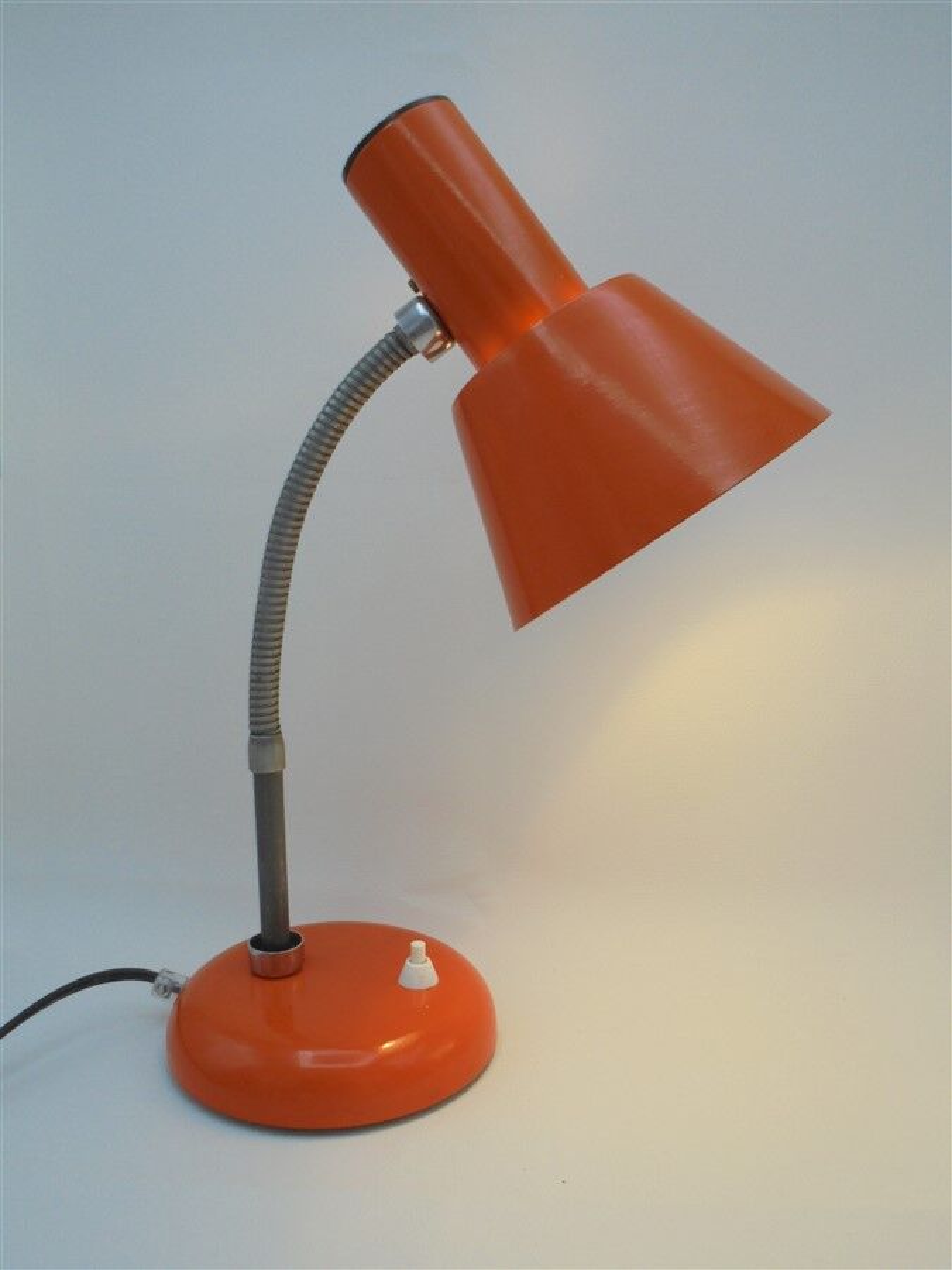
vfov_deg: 61.7
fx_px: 1063
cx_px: 476
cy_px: 635
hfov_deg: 48.2
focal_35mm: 29
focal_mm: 5.3
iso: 100
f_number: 3.7
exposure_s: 1/125
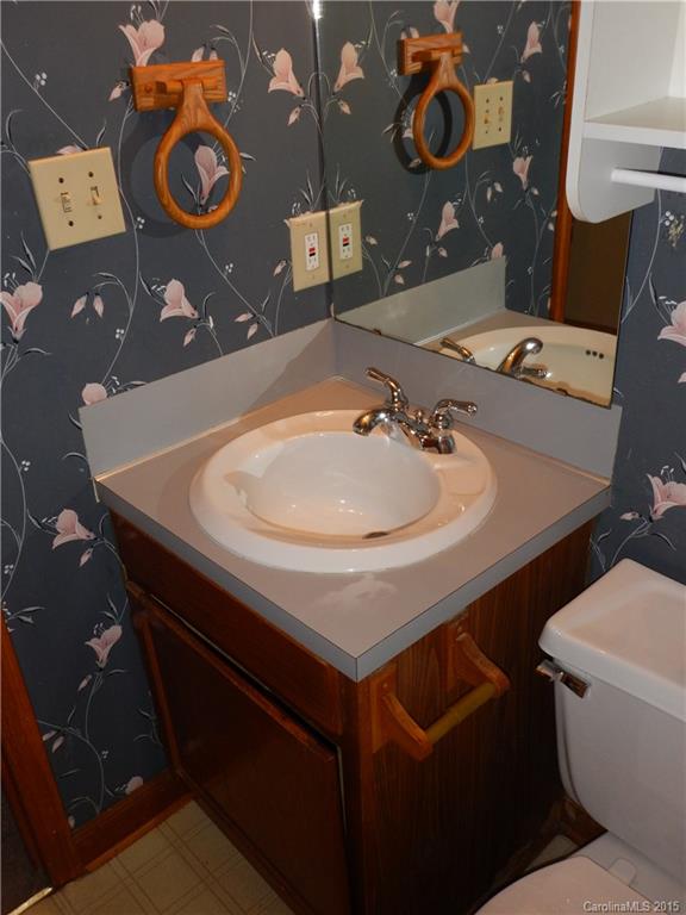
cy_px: 458
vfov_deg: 58.4
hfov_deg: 45.4
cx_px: 343
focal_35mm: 31
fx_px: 819
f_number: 4.2
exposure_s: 1/30
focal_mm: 5.6
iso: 200
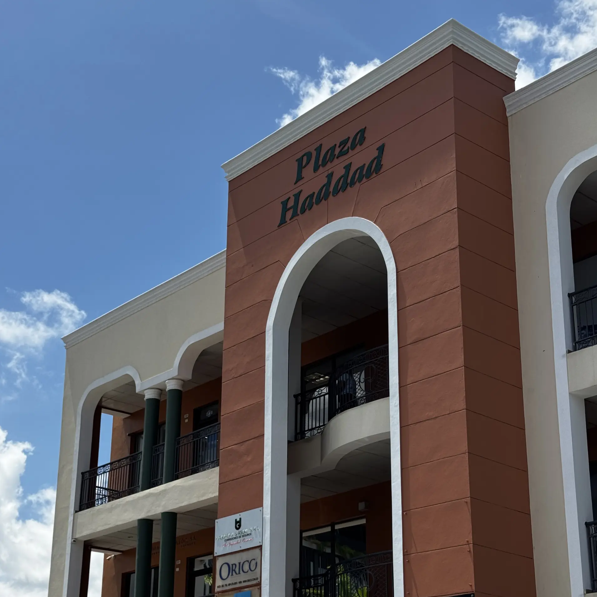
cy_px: 401
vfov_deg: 29.8
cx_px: 300
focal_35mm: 57
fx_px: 1112
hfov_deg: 30.0
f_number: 1.78
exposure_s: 1/3817
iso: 64
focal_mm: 6.76
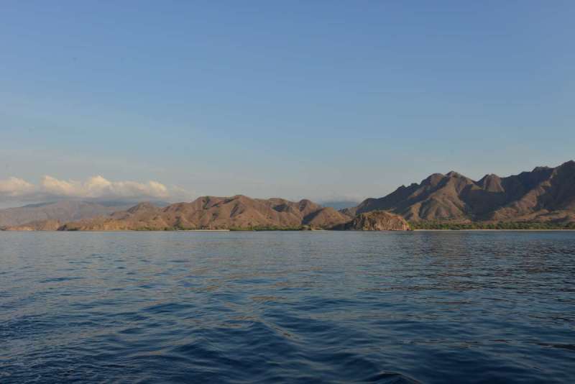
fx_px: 495
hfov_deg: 60.3
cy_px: 192
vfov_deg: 42.4
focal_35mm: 31
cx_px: 288
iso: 250
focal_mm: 31
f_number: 10
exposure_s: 1/400
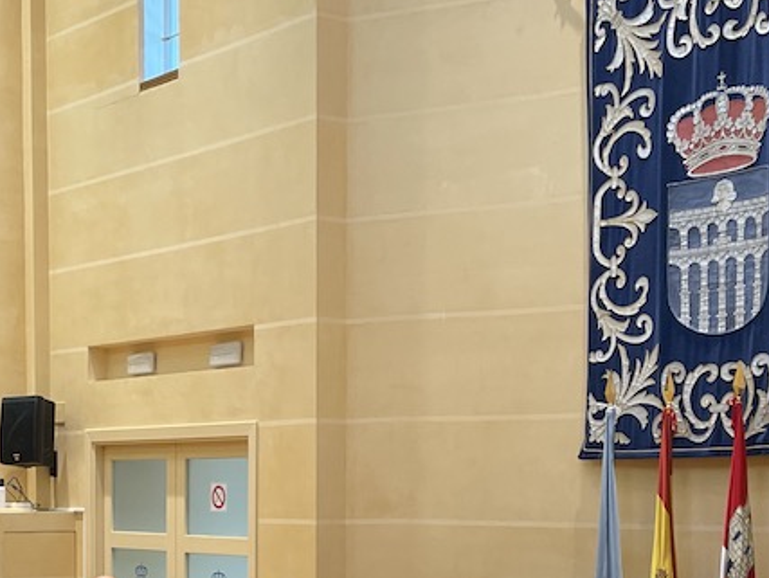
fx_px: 1623
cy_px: 551
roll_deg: +0.7
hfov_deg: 26.6
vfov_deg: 19.7
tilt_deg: +0.8
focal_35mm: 73
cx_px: 317
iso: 100
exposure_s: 1/50
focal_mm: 4.2
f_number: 1.6
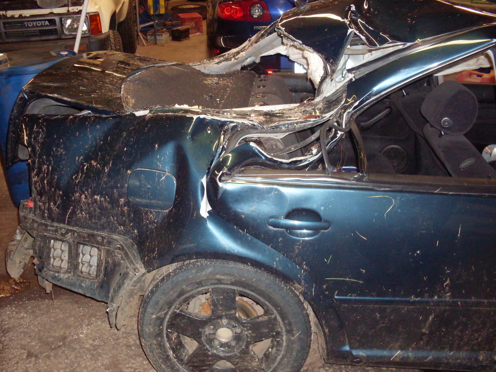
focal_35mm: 38
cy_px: 186
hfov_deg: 49.0
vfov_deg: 37.7
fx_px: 544
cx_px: 248
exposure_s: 1/45
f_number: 2.8
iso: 240
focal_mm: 6.3
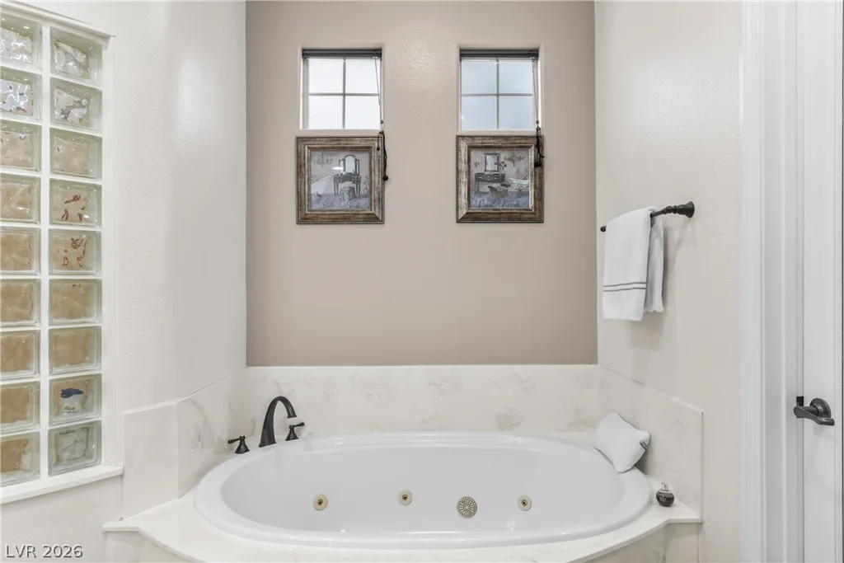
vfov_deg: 57.2
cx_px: 422
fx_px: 516
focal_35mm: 22
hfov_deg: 78.6
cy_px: 282
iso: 400
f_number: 8
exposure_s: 1/250
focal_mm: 22
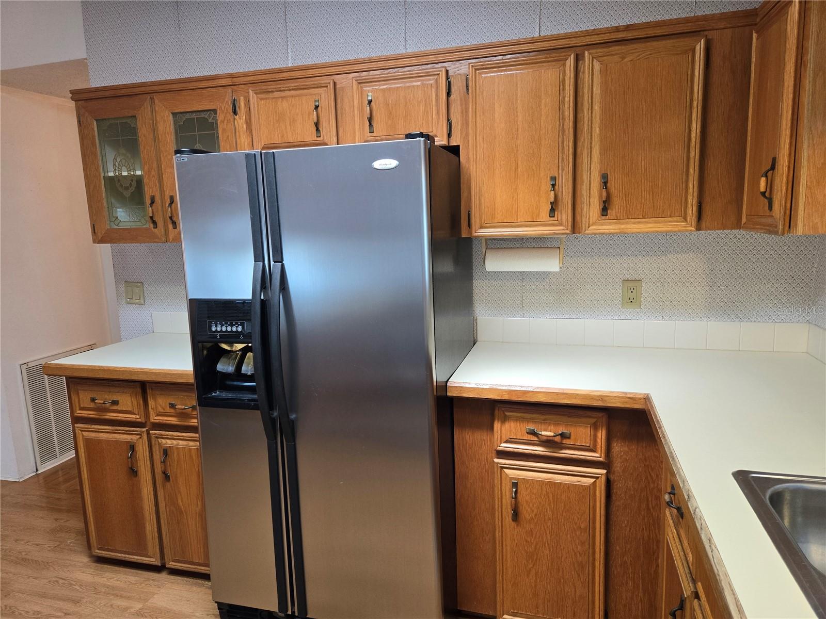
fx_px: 549
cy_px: 310
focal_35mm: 23
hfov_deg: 73.9
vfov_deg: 58.9
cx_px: 413
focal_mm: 5.4
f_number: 1.8
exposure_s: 1/60
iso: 200
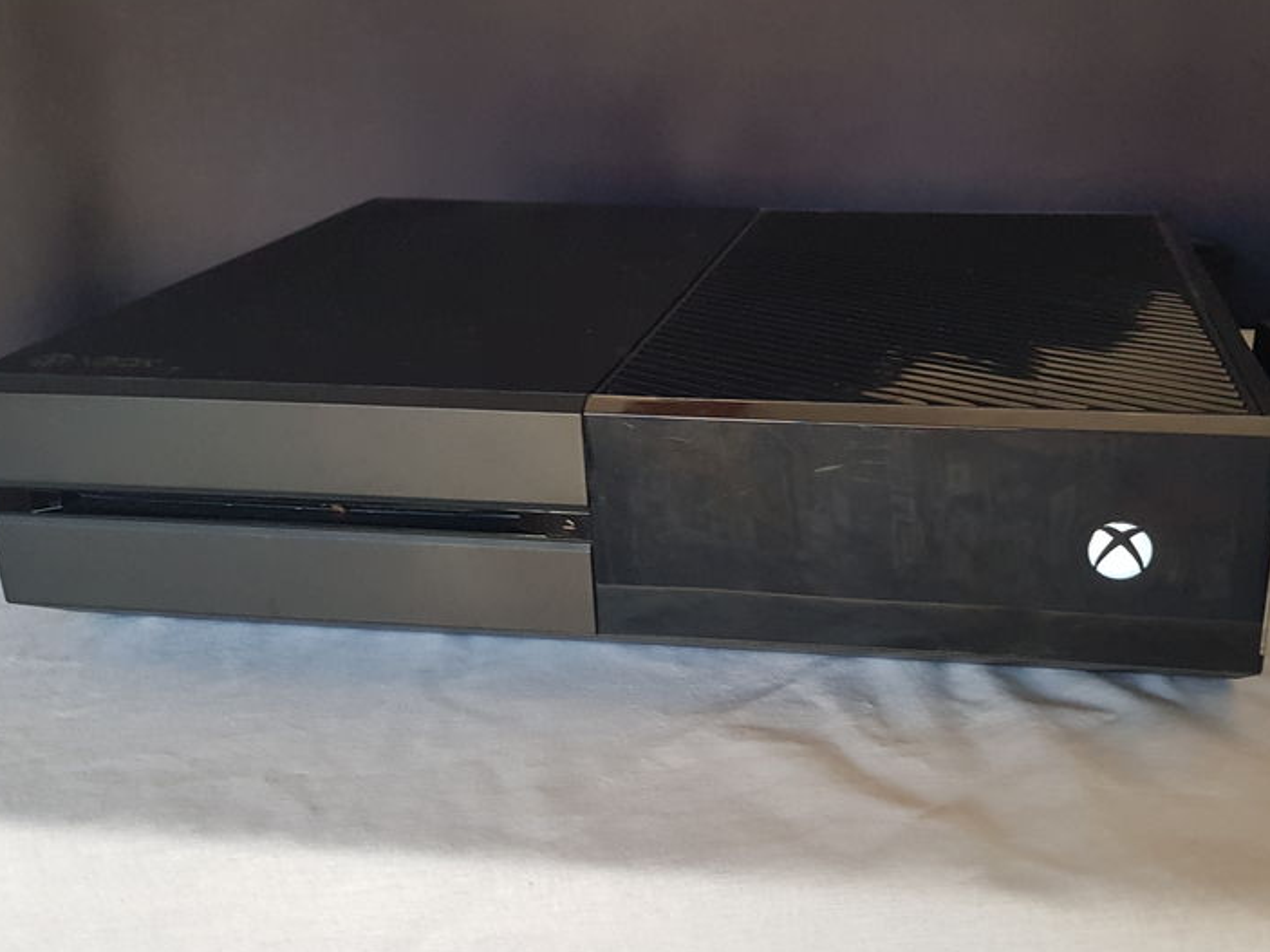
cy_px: 538
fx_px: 1357
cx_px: 793
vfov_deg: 38.6
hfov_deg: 49.7
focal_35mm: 37
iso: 160
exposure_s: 1/33
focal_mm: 4.2
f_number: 1.7
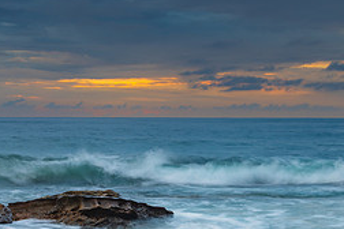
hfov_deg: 19.0
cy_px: 137
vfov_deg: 12.8
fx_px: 1022
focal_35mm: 107
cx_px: 106
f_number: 9
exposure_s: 1/1.25
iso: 31
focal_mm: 46
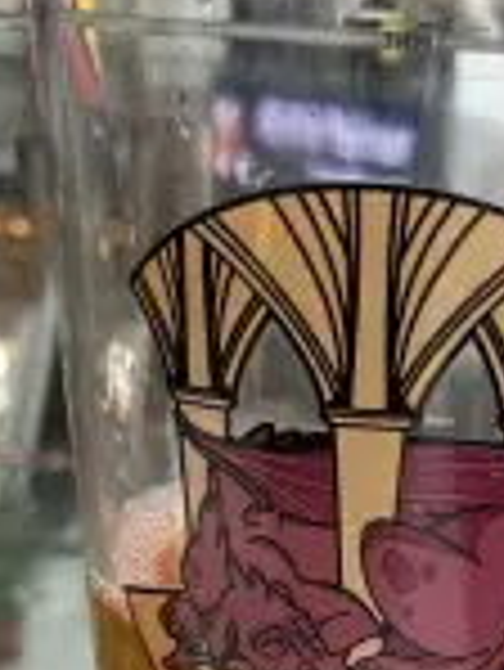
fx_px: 1454
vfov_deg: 25.3
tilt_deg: -18.2
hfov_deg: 19.3
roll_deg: -3.9
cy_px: 585
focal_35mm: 75
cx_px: 446
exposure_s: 1/121
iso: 80
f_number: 1.8
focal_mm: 3.99
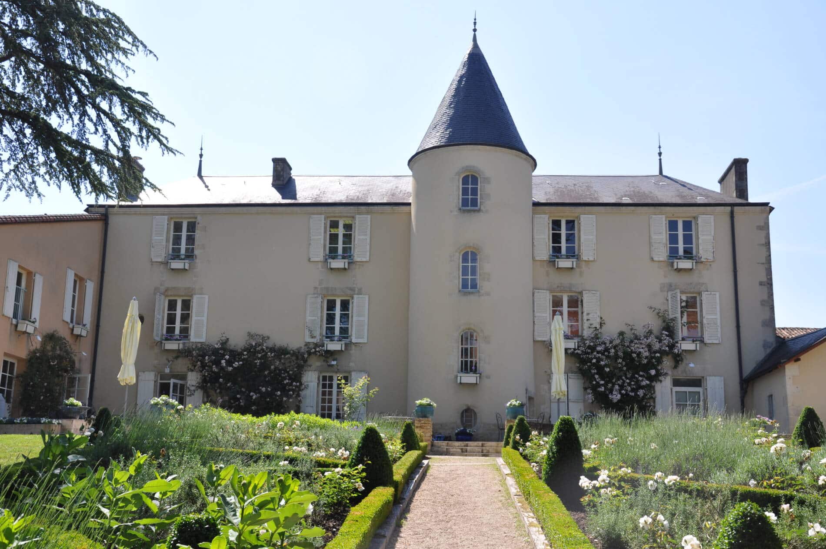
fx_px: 1100
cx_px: 413
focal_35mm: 48
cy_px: 274
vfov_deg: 28.0
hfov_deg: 41.2
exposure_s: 1/320
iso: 200
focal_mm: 32
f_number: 9
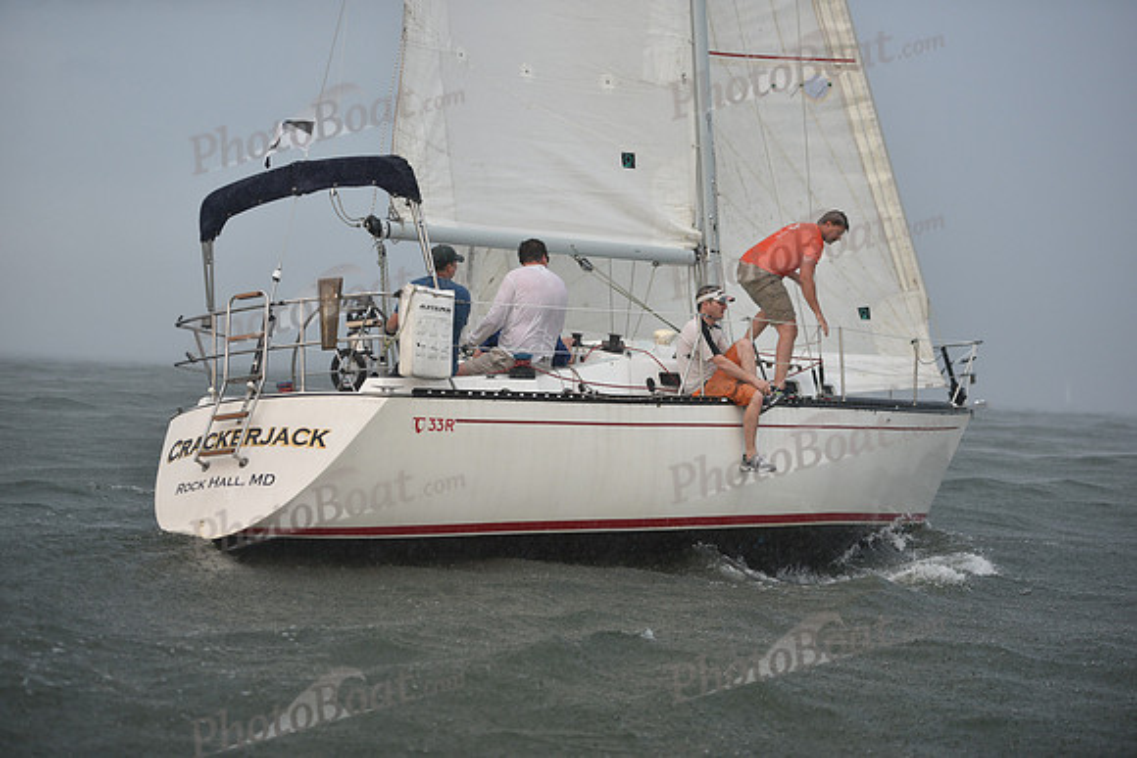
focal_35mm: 70
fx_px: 2211
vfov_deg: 19.5
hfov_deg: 28.8
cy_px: 379
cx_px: 568
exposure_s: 1/500
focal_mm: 70
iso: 400
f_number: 2.8
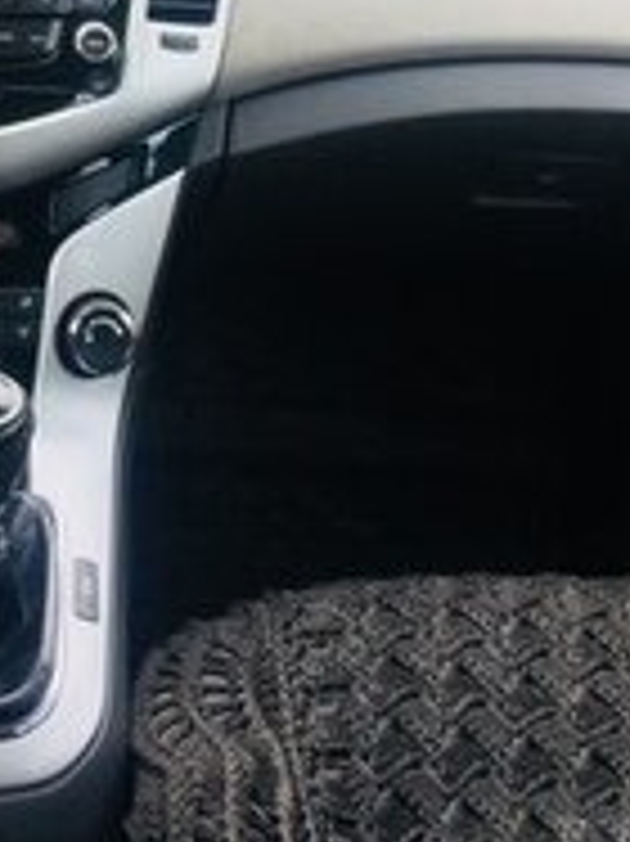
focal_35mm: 77
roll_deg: -6.9
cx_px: 72
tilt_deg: -16.4
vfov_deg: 23.0
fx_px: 1871
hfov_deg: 18.8
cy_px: -194
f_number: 2.2
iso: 32
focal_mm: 4.15
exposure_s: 1/140
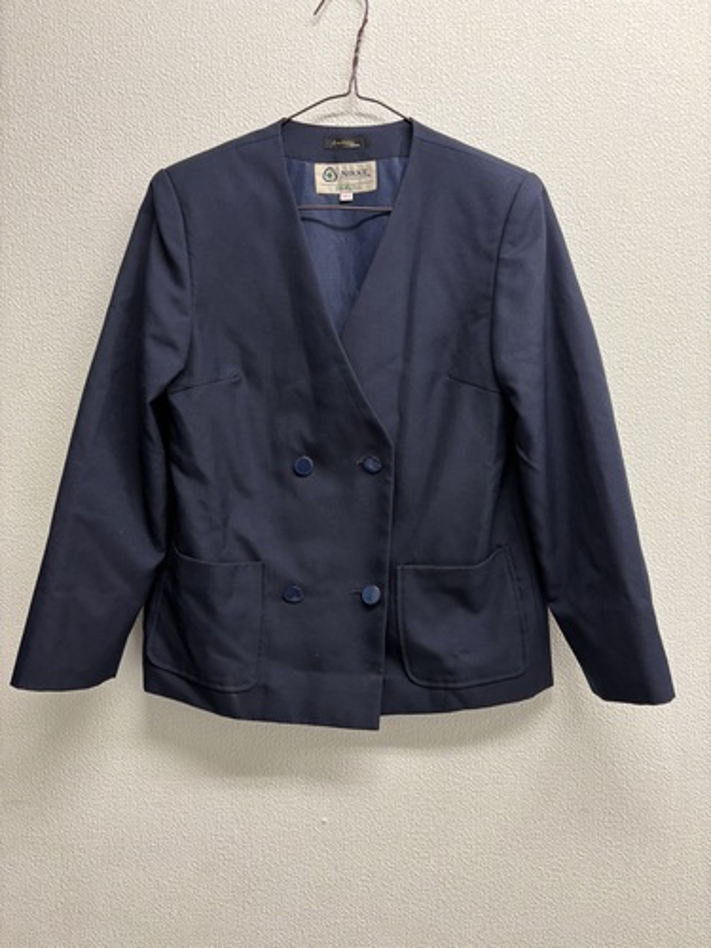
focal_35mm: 26
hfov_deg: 53.1
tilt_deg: -6.0
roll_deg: +0.2
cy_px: 474
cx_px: 356
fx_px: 712
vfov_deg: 67.3
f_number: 1.6
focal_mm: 5.96
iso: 100
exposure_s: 1/50
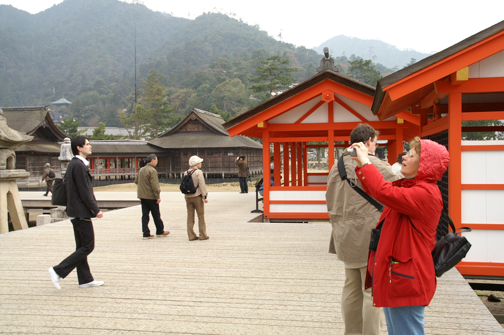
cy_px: 168
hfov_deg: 49.6
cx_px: 252
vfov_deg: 34.1
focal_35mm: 39
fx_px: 546
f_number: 6.3
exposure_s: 1/125
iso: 100
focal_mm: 26
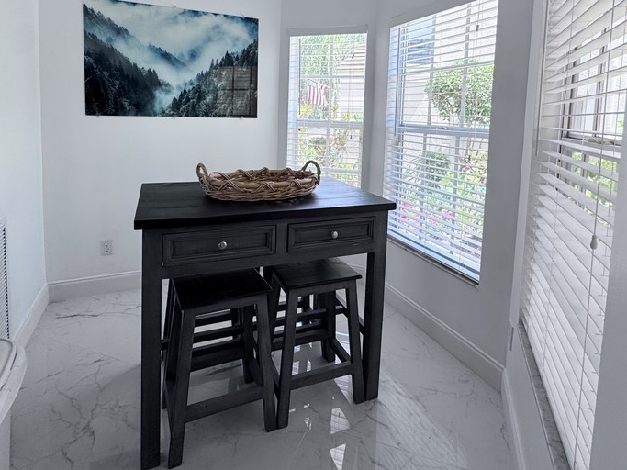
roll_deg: -2.1
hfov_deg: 79.0
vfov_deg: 61.4
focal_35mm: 21
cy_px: 145
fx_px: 380
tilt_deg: -5.4
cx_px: 327
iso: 40
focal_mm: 2.22
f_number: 2.2
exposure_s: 1/115
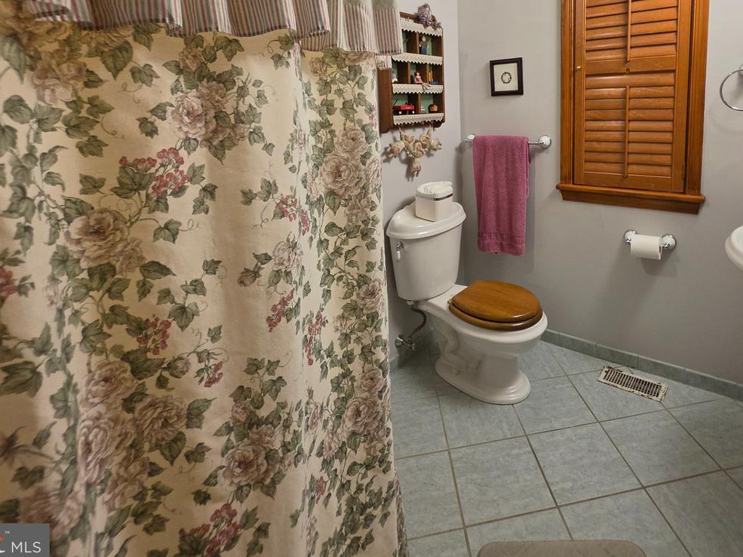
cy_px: 160
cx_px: 460
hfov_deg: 83.2
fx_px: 408
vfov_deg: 65.7
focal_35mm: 19
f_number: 1.9
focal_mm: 2.2
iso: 200
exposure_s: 1/120
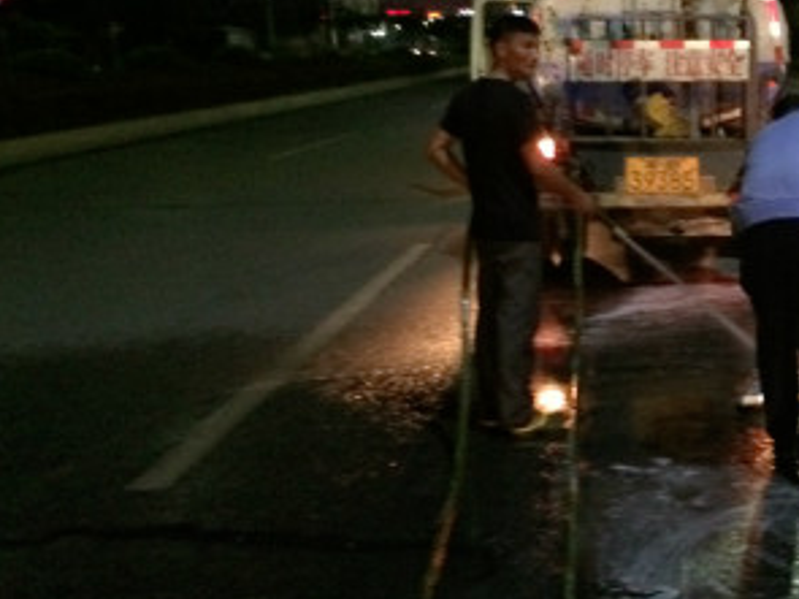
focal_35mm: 59
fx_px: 1361
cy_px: 241
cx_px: 785
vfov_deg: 24.8
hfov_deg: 30.6
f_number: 2.2
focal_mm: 4.15
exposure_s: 1/17
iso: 640
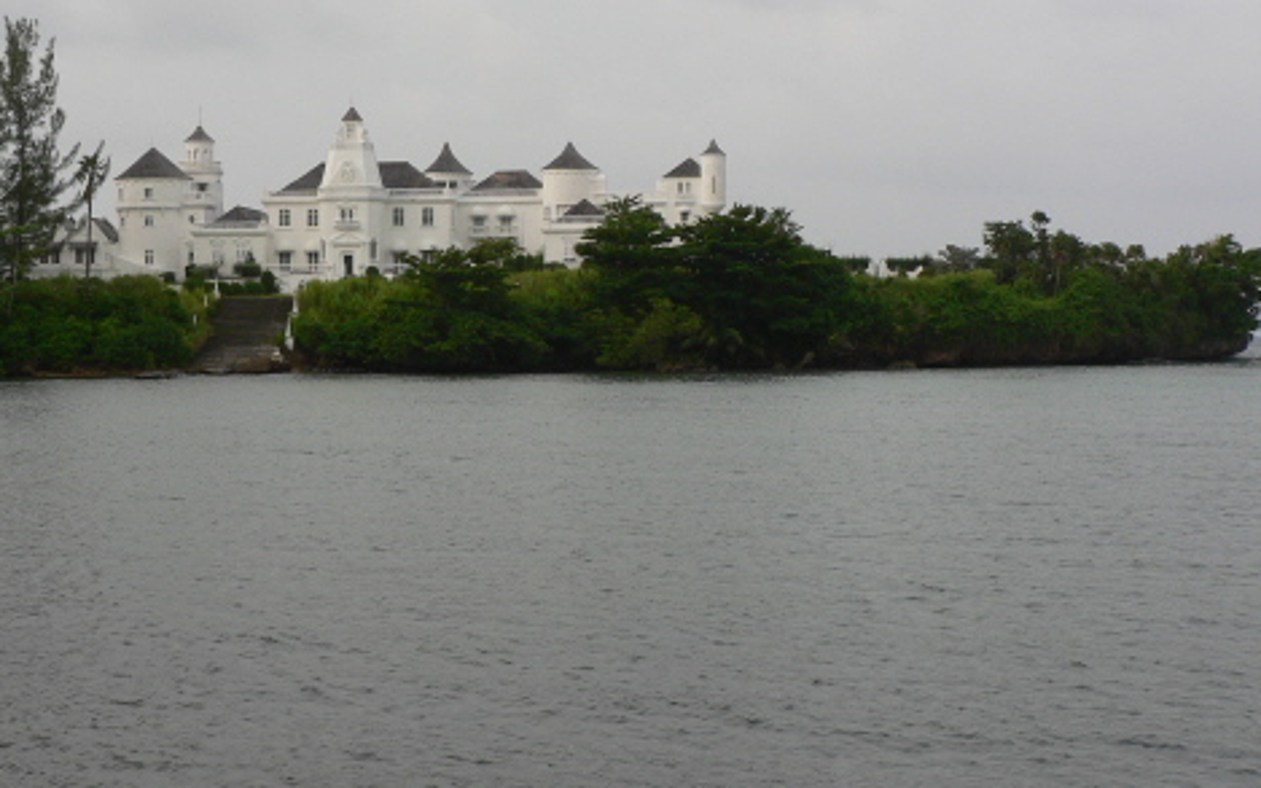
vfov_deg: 17.8
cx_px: 563
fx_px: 2508
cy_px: 305
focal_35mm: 73
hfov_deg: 28.2
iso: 64
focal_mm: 9.8
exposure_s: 1/100
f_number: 4
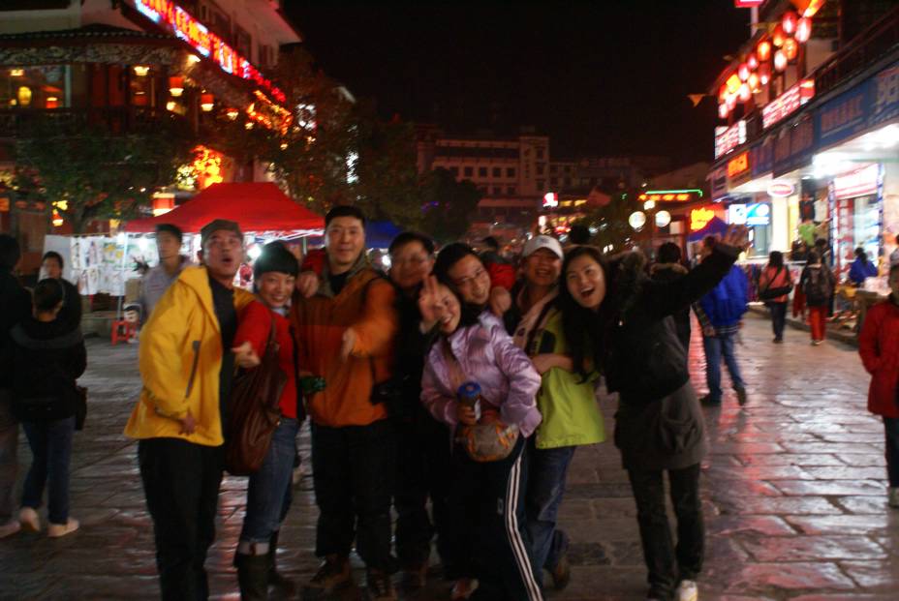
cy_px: 300
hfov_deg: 53.1
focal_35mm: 36
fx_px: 900
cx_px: 450
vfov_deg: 37.0
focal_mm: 24
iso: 400
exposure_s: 1/15
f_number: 4.5
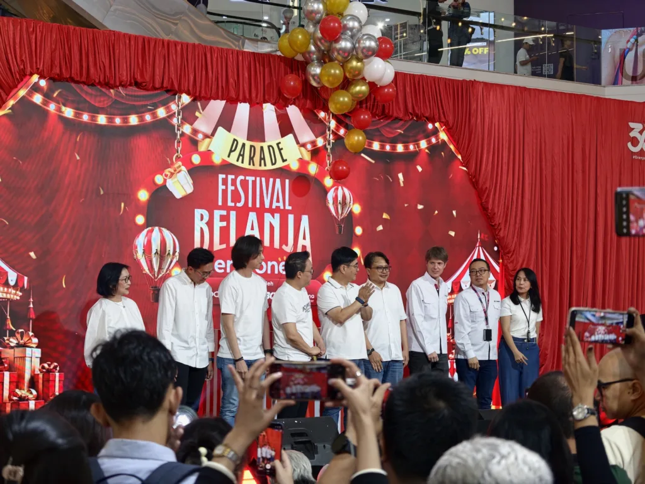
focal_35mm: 70
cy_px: 242
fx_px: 1304
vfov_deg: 21.0
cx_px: 322
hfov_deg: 27.8
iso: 320
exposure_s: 1/100
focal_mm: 20.1
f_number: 2.2
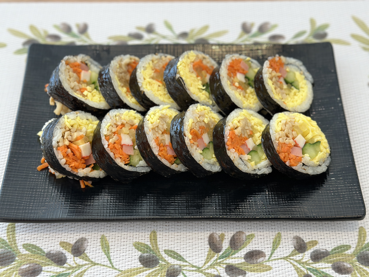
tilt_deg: -59.2
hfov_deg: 39.7
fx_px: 512
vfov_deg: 30.3
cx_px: 184
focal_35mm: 48
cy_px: 138
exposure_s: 1/128
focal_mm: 6.86
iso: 100
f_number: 1.78
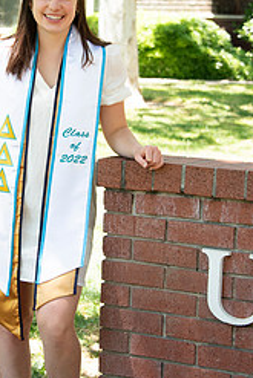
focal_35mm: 124
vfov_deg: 16.5
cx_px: 55
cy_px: 133
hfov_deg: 11.0
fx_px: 1305
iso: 640
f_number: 5.6
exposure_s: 1/320
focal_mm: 68
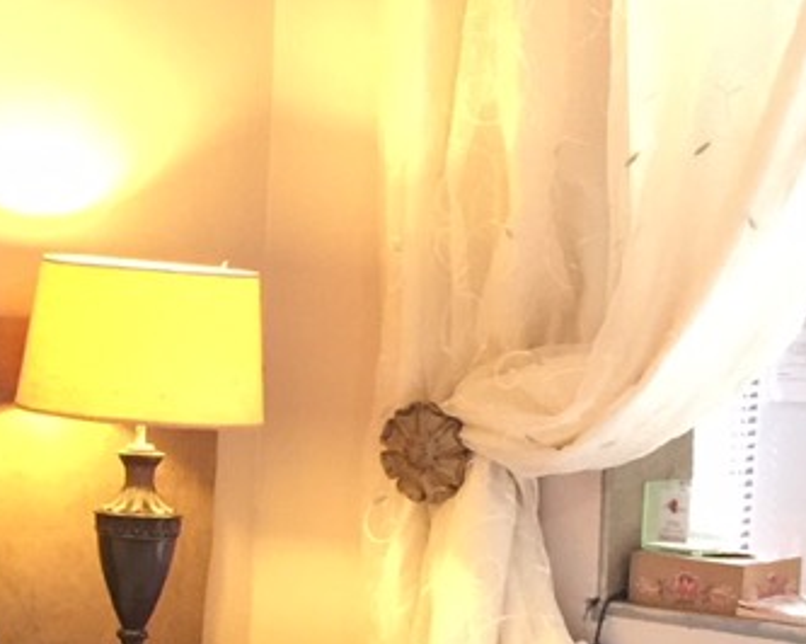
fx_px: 2837
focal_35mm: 119
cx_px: 206
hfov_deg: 16.1
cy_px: 724
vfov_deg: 12.7
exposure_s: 1/17
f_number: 2.2
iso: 100
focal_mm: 4.15
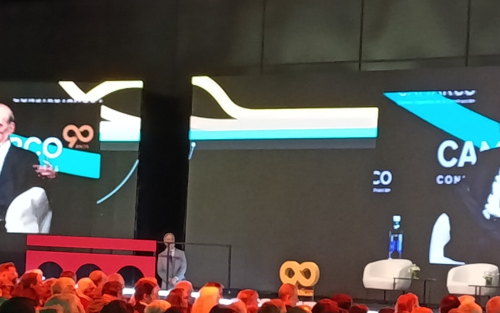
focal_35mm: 122
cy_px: 239
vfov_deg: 10.7
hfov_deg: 17.1
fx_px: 1662
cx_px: 263
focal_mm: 4.71
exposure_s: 1/16.7
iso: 2000
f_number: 1.7
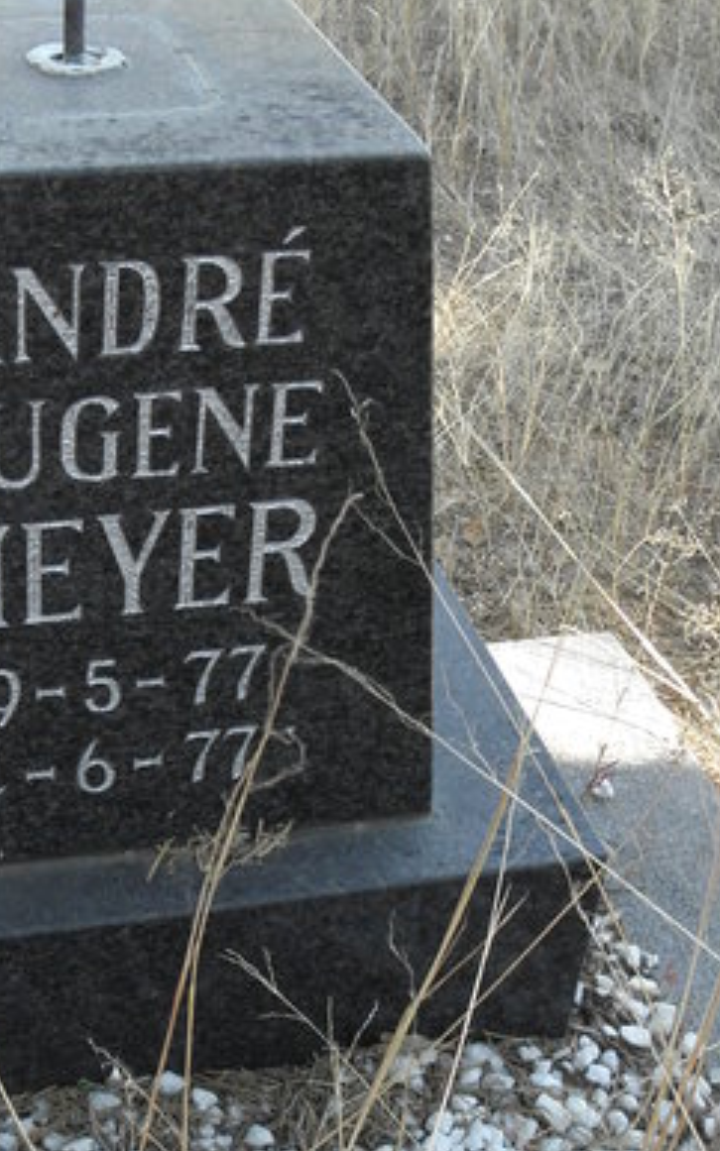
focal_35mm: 57
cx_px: 161
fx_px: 1789
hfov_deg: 22.5
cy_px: 639
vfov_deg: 35.6
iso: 64
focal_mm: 4.6
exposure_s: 1/60
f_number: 3.5
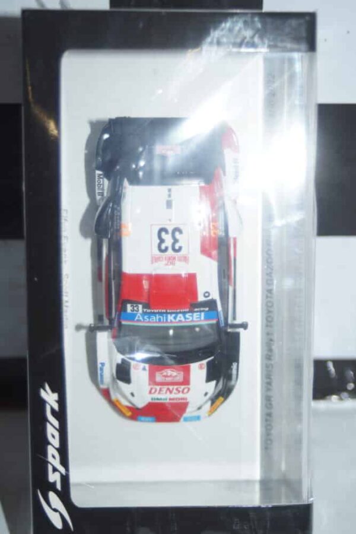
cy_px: 267
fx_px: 1001
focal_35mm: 68
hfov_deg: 20.2
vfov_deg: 29.9
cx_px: 178
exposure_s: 1/125
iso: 160
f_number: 4.5
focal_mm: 45
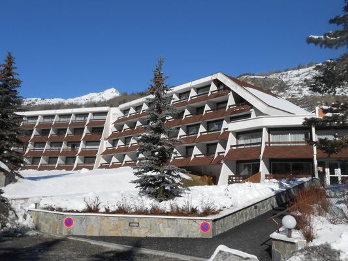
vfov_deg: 41.8
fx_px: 342
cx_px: 174
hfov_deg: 53.9
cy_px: 130
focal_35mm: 34
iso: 80
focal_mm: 6
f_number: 3.9
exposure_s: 1/1500
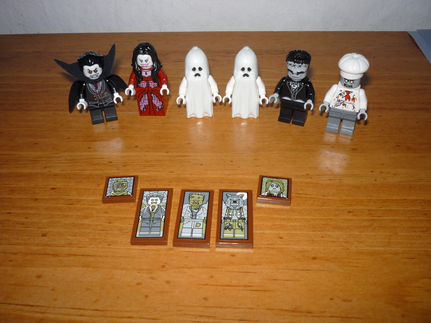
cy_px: 162
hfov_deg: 56.8
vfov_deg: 44.2
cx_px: 216
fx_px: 398
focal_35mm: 32
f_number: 4
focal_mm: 5.2
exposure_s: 1/30
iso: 100
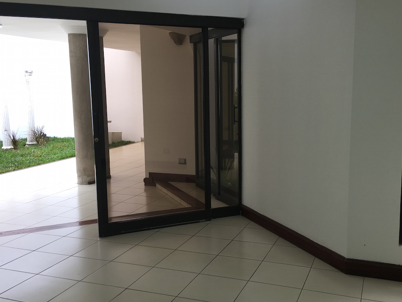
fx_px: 441
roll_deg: +1.0
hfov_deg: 48.9
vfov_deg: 37.7
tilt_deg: -8.6
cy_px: 155
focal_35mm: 38
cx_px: 218
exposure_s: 1/120
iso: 32
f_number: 2.2
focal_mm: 4.15
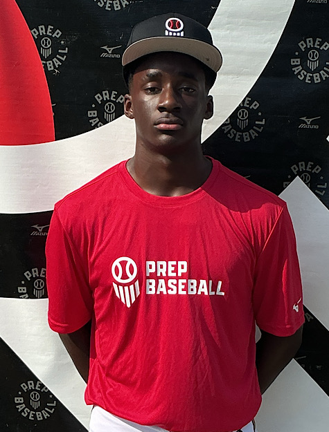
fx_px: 364
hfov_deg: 48.6
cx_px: 164
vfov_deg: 61.4
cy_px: 216
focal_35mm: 29
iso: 25
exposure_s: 1/1412
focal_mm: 3
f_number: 1.8
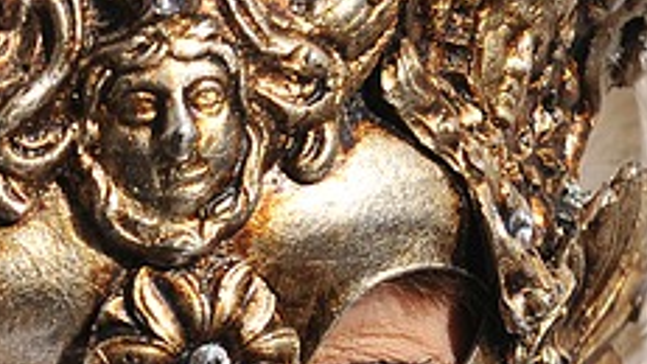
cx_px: 17
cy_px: 351
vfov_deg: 2.1
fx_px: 9711
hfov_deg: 3.8
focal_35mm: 566
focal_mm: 125
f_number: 5.6
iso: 200
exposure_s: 1/1000
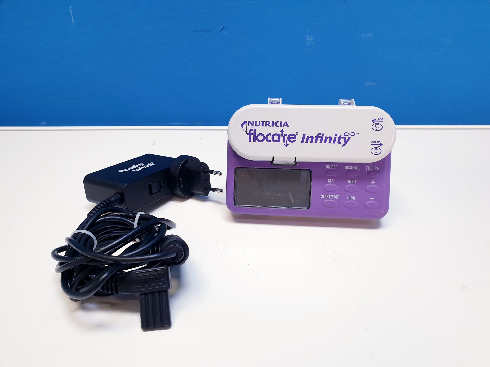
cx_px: 245
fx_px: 368
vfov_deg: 53.1
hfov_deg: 67.3
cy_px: 184
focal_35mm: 26
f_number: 2.4
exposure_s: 1/50
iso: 125
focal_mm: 4.3
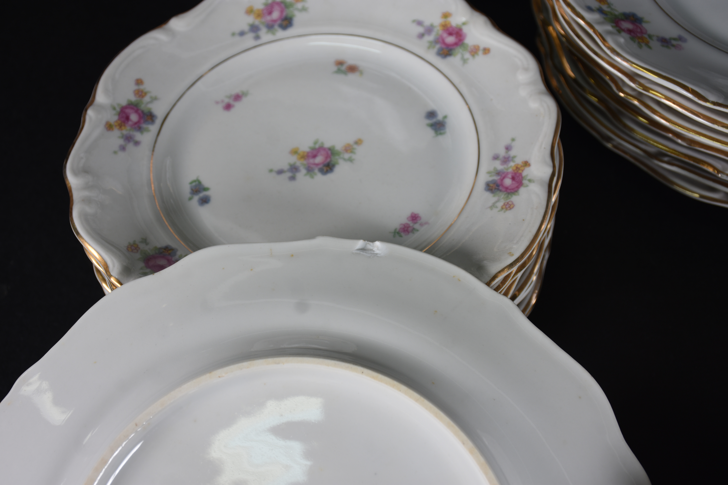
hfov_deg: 33.4
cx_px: 364
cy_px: 242
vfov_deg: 22.6
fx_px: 1213
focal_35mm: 60
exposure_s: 1/80
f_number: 6.3
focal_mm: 40
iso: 160
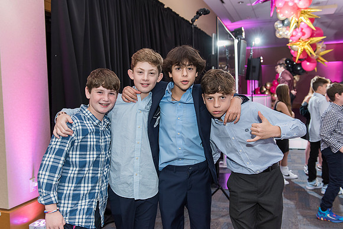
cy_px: 111
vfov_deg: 37.8
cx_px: 173
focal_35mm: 35
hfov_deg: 54.3
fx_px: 335
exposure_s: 1/100
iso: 800
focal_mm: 34
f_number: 3.5
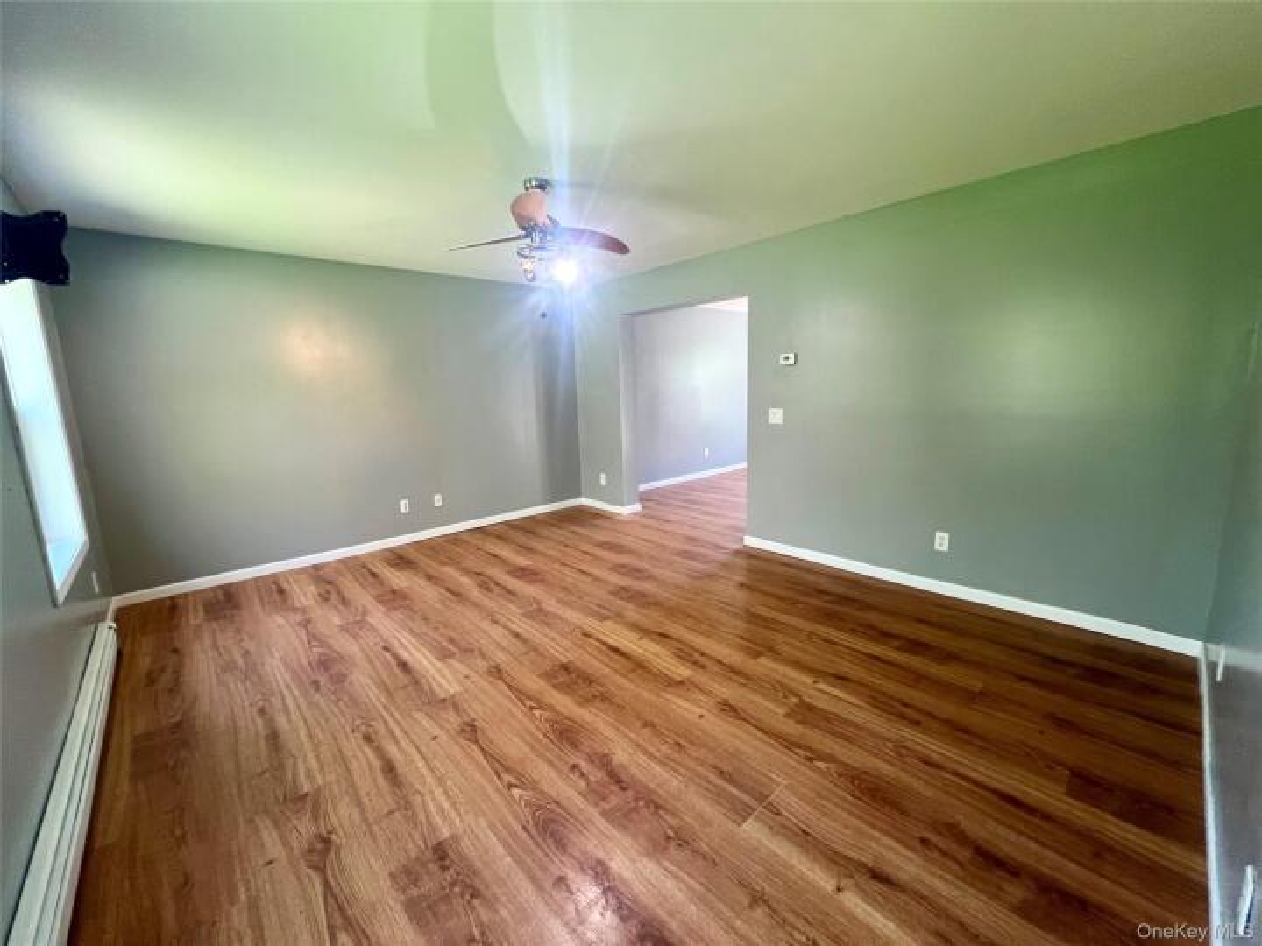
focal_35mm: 13
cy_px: 473
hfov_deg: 106.2
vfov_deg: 89.9
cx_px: 631
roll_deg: +2.7
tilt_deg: -9.6
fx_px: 474
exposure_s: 1/60
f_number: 1.8
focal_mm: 1.57
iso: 125
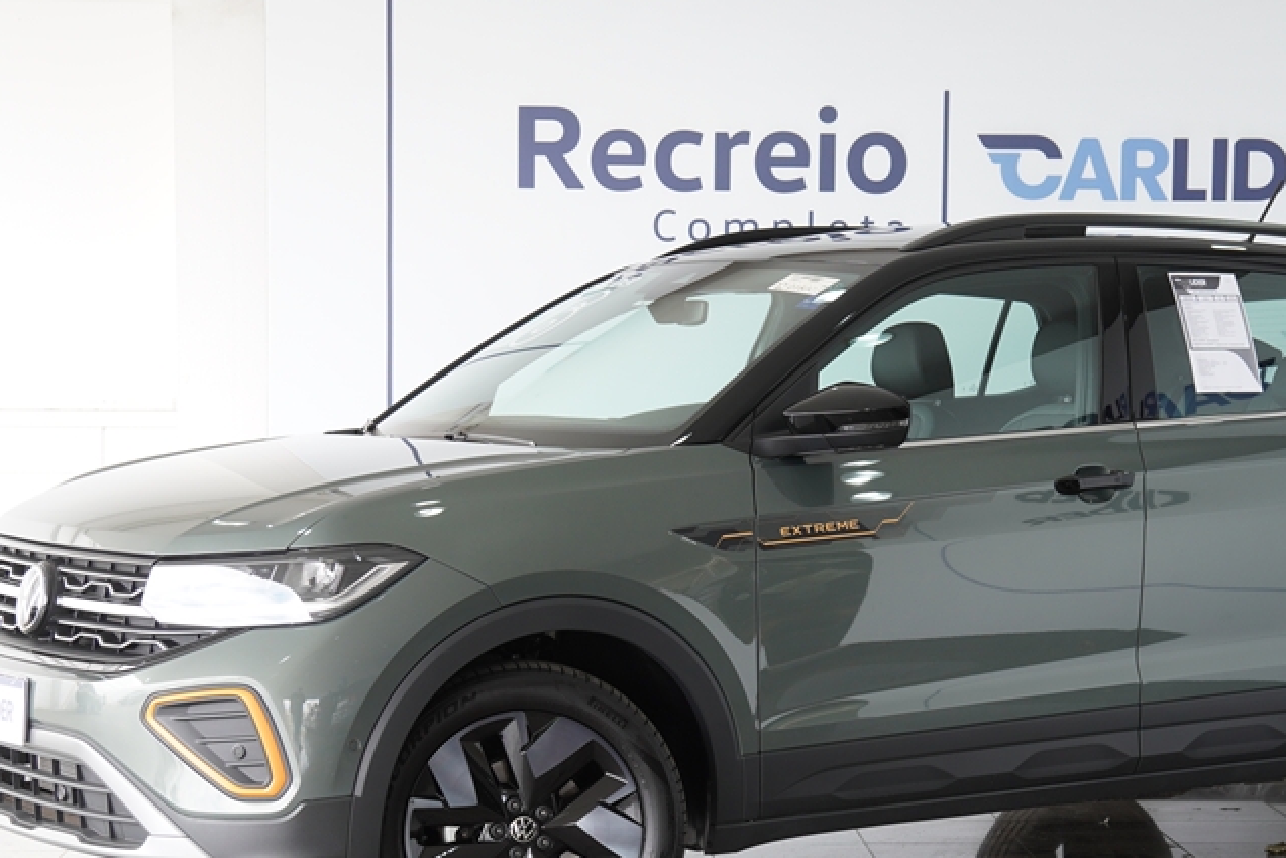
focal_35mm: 82
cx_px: 773
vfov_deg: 16.6
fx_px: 2930
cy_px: 546
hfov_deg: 24.7
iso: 200
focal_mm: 34
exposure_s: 1/100
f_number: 3.5
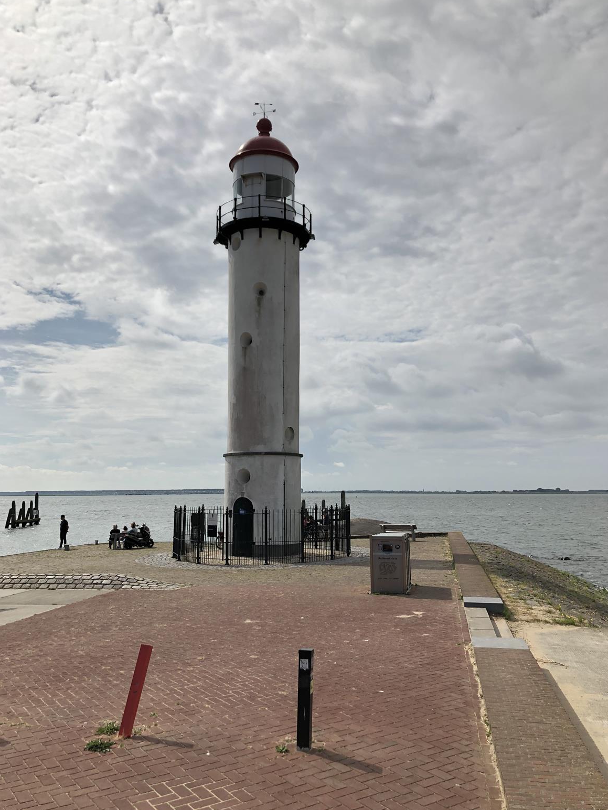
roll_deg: +0.7
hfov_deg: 48.2
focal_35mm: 29
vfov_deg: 61.7
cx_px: 296
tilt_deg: +9.0
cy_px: 406
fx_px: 679
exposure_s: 1/3205
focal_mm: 3.99
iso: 20
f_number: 1.8
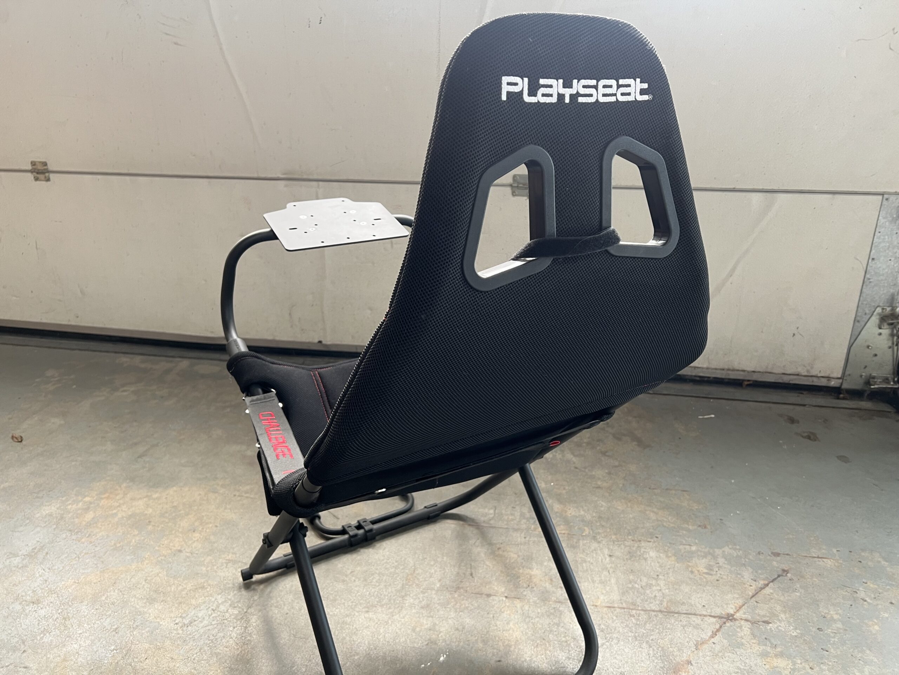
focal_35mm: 26
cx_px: 450
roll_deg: +0.8
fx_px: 675
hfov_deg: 67.3
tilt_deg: -22.6
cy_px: 338
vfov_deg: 53.1
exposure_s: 1/50
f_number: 1.5
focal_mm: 5.7
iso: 100
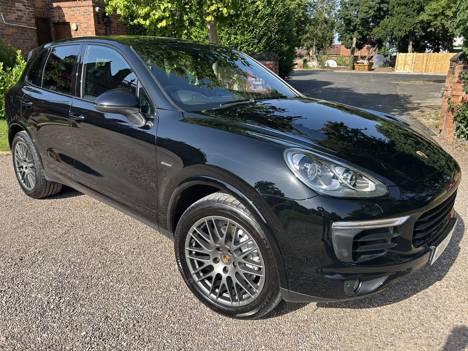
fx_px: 352
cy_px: 176
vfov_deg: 53.1
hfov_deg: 67.3
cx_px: 234
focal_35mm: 26
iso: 50
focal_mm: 5.7
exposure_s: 1/1395
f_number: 1.5
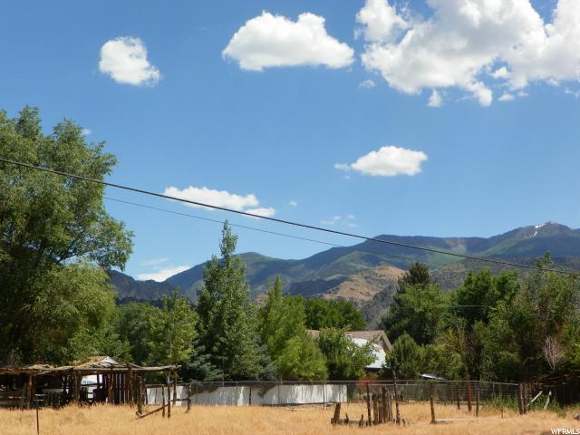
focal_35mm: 64
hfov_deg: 30.3
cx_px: 290
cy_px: 218
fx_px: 1072
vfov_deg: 22.9
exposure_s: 1/500
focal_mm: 11.4
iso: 64
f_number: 5
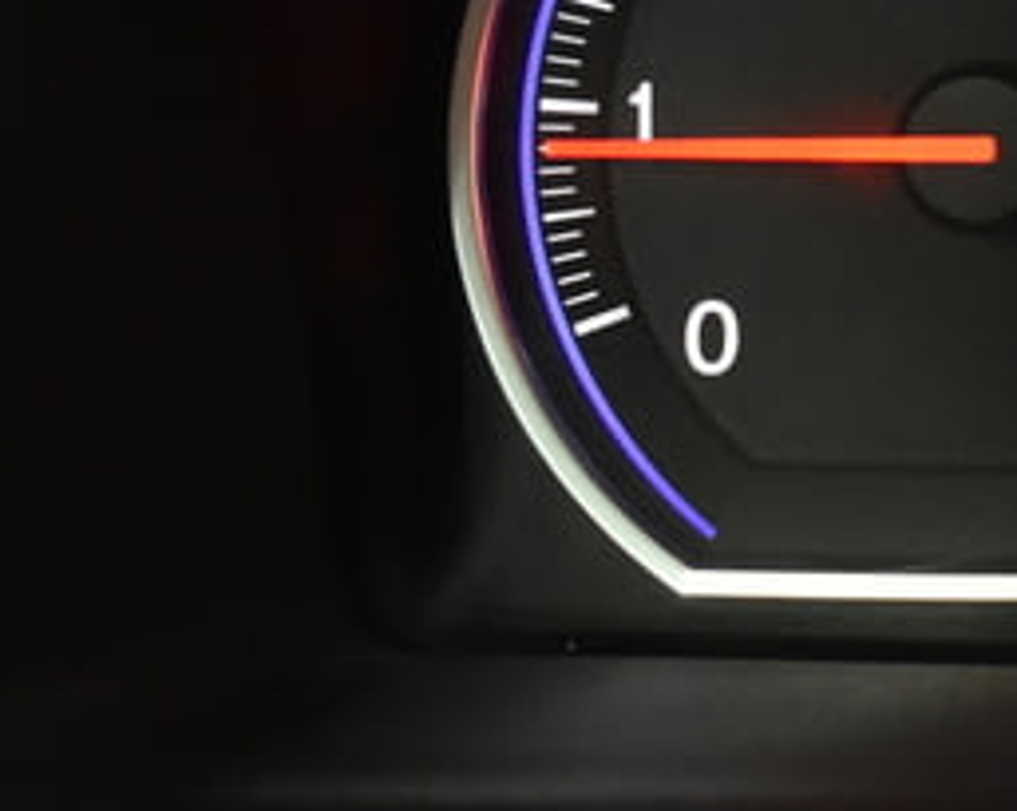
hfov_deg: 17.8
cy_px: 47
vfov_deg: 16.9
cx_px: 1769
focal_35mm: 89
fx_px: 2676
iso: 1800
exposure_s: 1/30
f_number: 3.5
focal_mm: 18
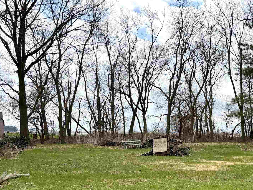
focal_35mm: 52
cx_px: 173
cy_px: 131
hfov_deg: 36.4
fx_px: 380
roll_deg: +0.0
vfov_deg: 27.8
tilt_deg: +0.5
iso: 125
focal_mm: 6.76
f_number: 1.78
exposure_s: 1/10309
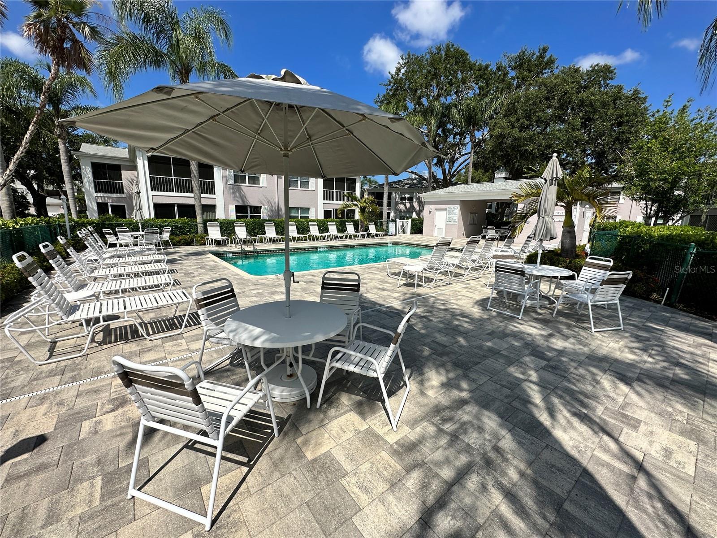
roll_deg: -0.3
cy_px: 269
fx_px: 290
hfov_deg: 102.1
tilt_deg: -11.0
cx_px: 358
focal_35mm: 14
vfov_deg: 85.7
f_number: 2.2
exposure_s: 1/4292
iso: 50
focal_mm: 2.22
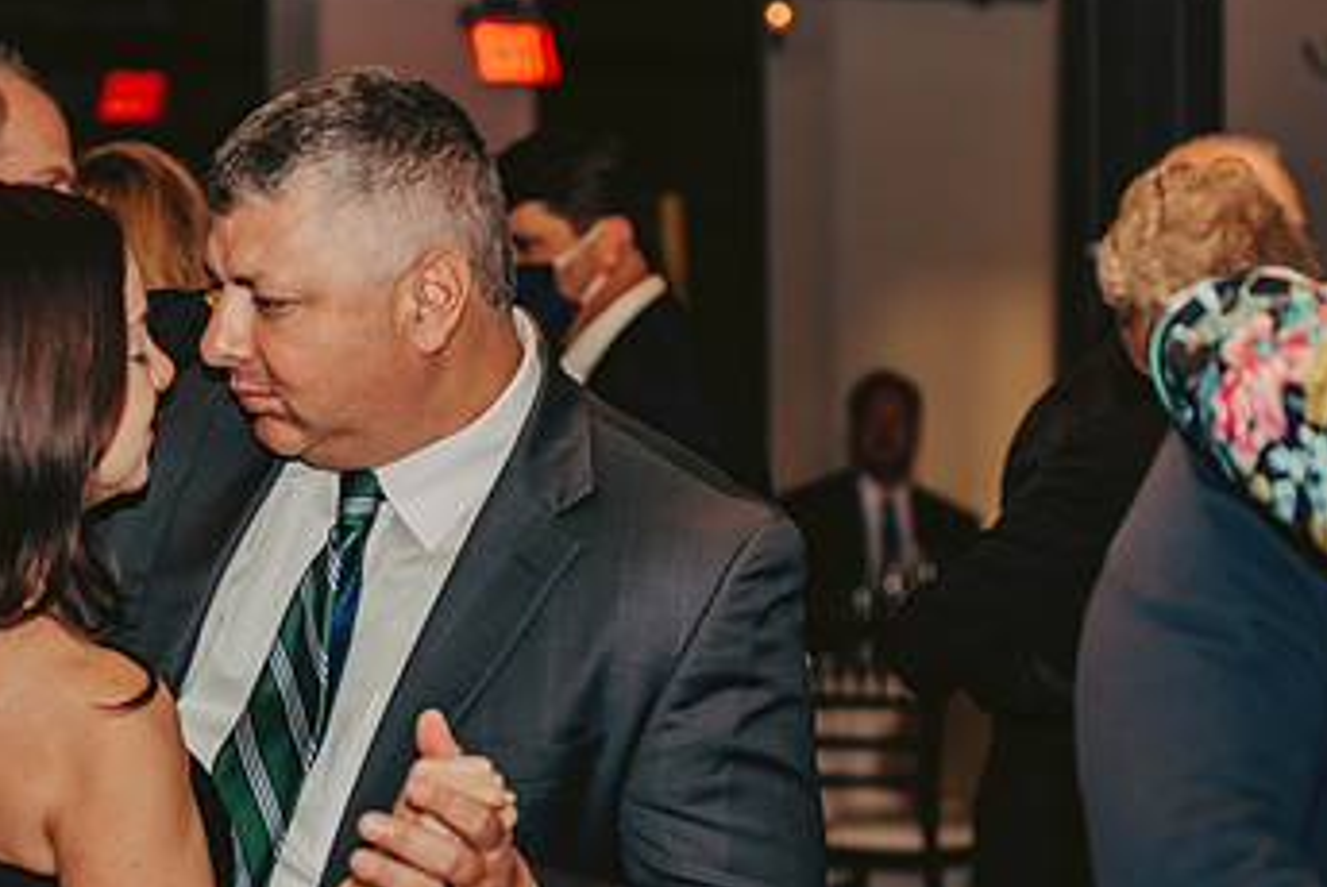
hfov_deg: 17.2
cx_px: 278
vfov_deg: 11.6
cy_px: 534
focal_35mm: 118
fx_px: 4353
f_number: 3.2
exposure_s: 1/80
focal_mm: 70
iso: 500
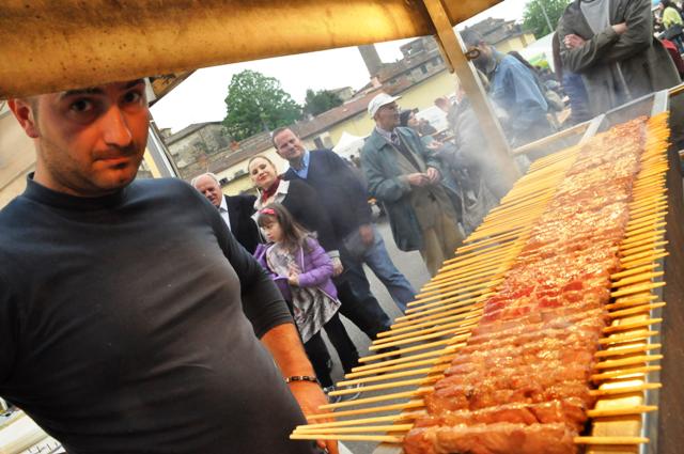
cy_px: 227
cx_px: 342
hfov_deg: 57.3
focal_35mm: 33
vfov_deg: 39.9
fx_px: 626
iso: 2500
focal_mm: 22
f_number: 14
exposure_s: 1/50
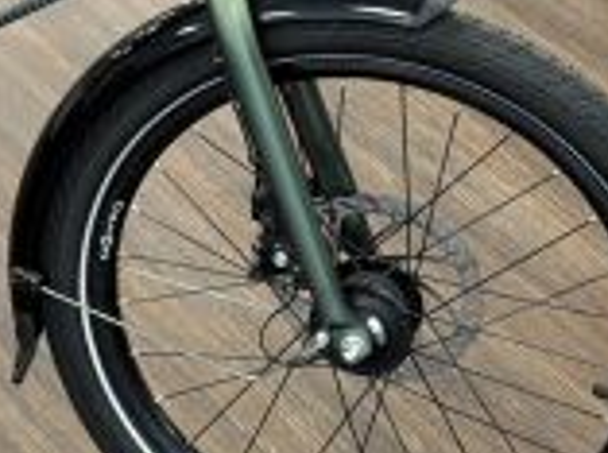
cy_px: -89
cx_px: -271
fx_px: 3137
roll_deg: -0.5
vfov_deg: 8.2
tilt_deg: -27.3
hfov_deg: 10.7
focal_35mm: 179
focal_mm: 6.76
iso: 100
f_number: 1.78
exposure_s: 1/50
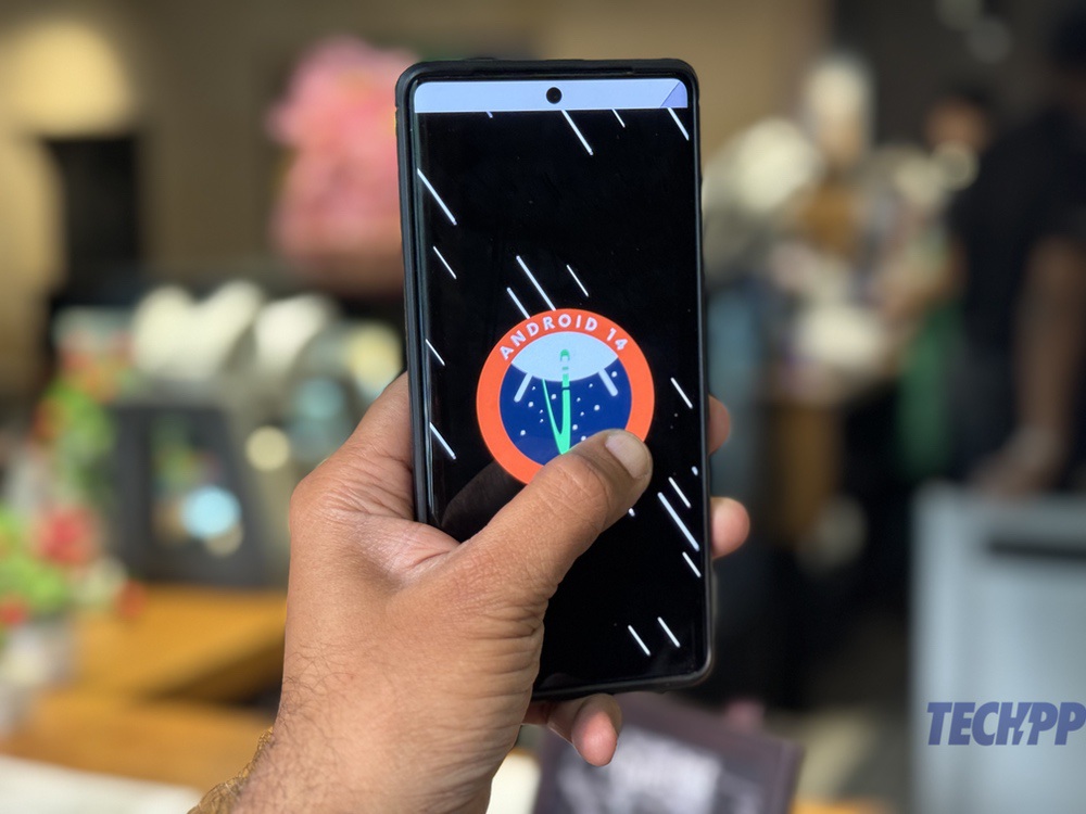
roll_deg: +0.7
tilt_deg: -7.0
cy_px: 407
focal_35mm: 48
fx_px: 1506
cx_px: 543
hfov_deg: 39.7
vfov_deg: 30.3
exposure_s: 1/50
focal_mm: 6.86
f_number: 1.78
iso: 200
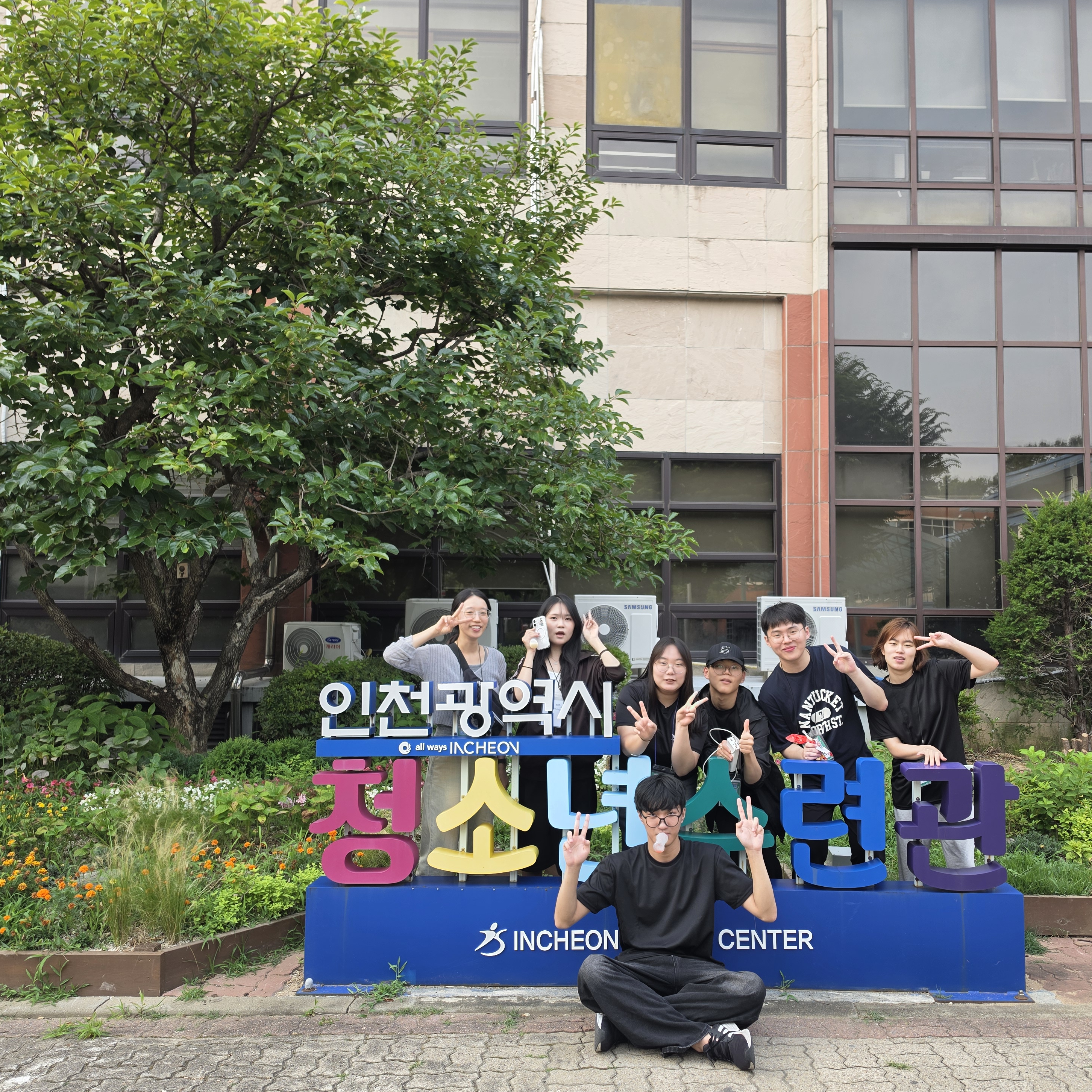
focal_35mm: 28
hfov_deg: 57.0
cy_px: 559
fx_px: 999
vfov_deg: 57.3
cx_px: 630
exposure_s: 1/180
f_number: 1.4
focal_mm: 6.5
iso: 32
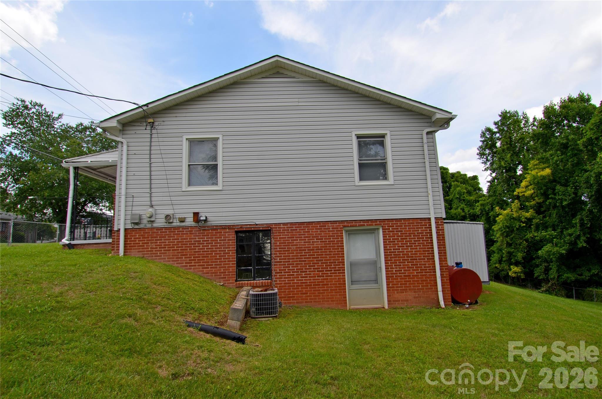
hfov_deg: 90.1
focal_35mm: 18
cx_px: 301
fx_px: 300
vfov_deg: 67.1
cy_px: 200
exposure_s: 1/250
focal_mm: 12
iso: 100
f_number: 9
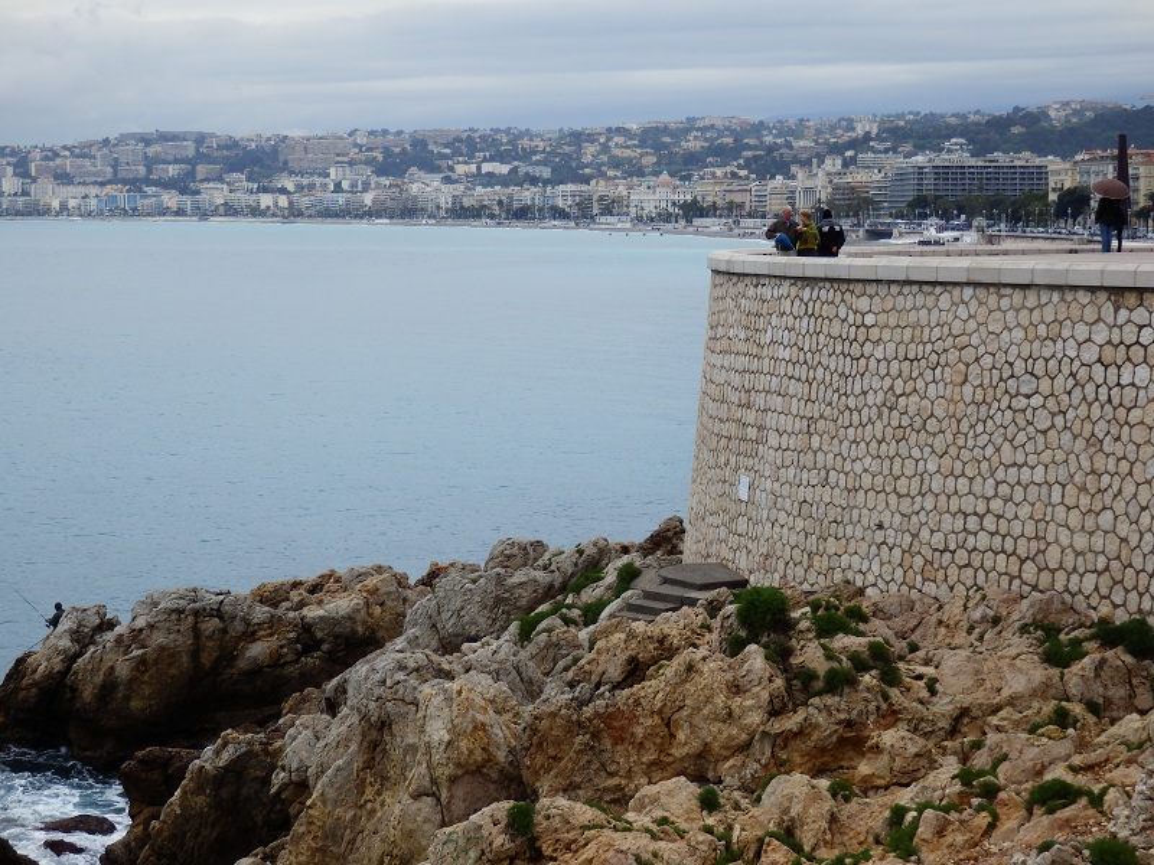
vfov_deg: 22.3
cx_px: 577
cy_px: 432
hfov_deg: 29.4
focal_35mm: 66
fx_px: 2200
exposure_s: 1/250
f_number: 4.4
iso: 80
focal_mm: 11.9
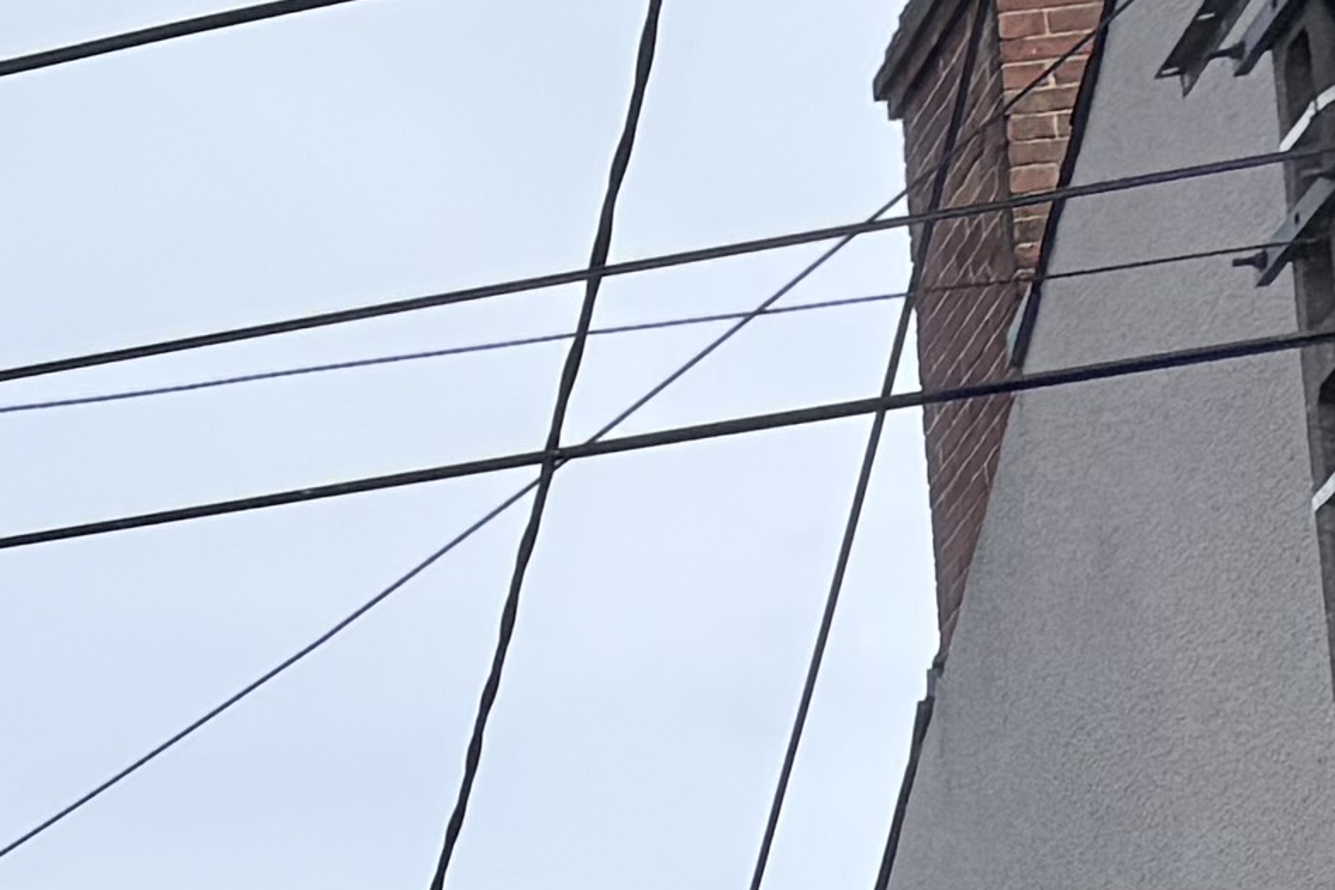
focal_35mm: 163
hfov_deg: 10.0
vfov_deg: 7.5
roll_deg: +1.9
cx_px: -2436
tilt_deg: +6.6
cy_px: 2591
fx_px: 6044
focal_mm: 5.96
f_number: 1.6
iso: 50
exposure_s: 1/2012
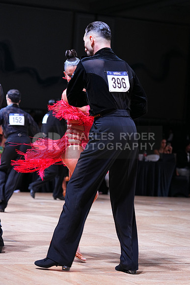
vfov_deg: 19.5
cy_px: 142
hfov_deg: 13.0
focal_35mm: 105
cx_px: 95
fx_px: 831
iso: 2000
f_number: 4
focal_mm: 105
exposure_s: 1/400
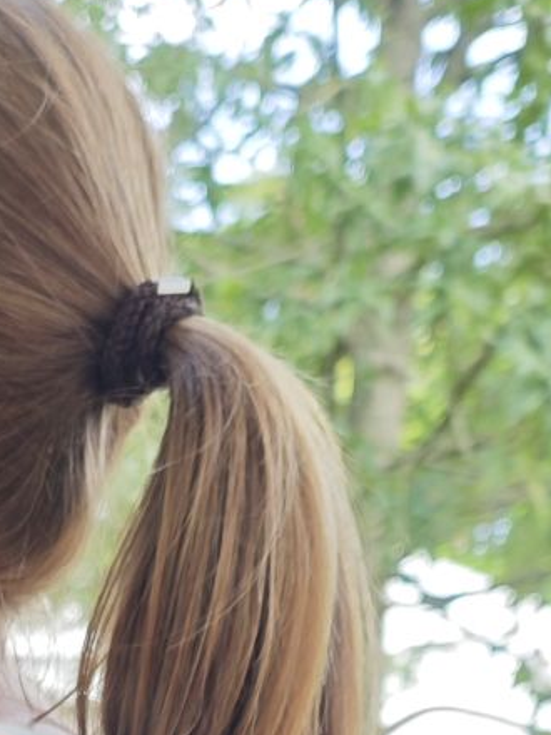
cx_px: -142
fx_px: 2271
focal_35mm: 107
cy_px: 1234
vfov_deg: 16.1
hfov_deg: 13.4
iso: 50
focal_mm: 6.55
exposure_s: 1/100
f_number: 1.6
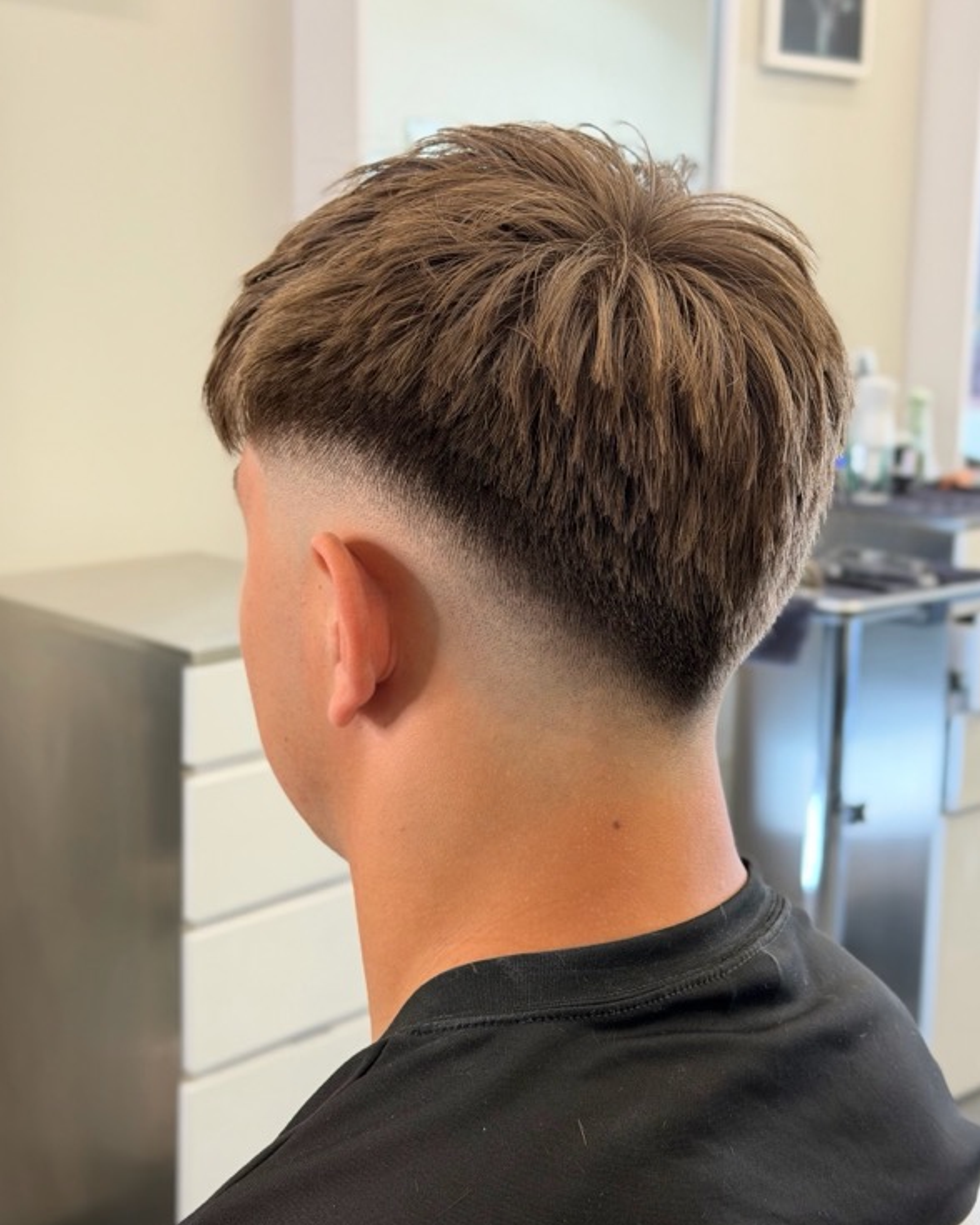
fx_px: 1849
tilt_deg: -10.9
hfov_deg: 29.7
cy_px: 623
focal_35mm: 51
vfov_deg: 36.7
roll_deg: +1.4
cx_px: 493
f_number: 1.78
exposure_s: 1/44
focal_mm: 6.76
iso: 160
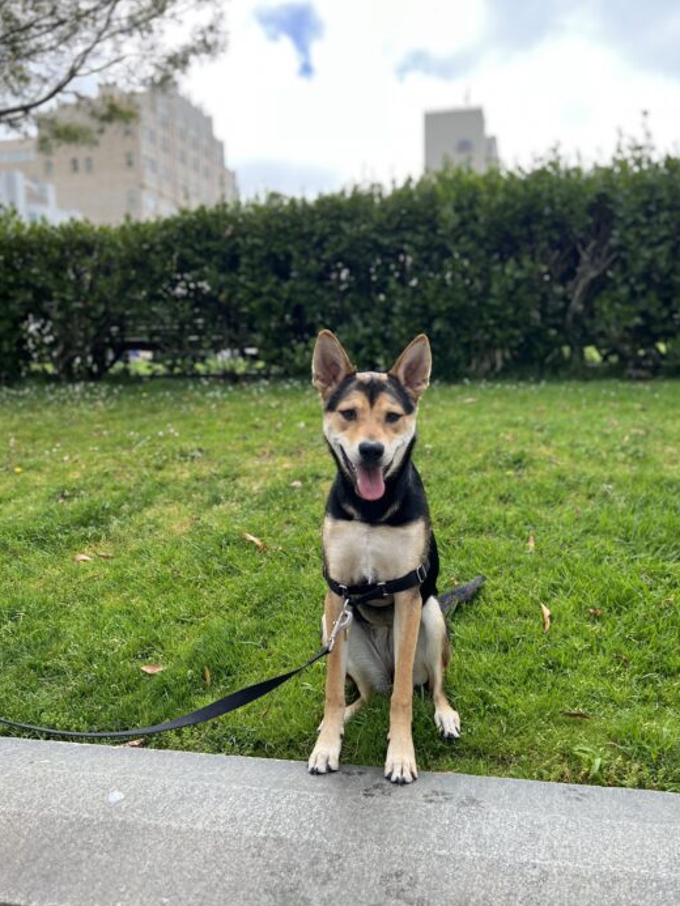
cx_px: 387
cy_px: 494
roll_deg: -0.6
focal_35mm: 30
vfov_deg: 59.9
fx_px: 786
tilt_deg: +1.9
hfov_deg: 46.7
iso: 50
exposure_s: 1/1009
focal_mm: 5.7
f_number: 1.5
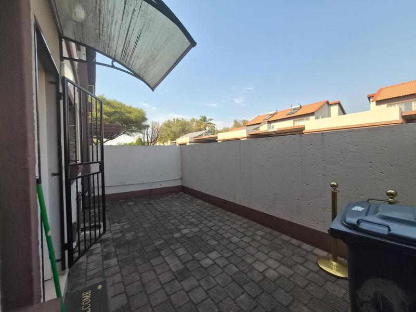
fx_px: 156
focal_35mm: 13
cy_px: 156
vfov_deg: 89.9
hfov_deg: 106.2
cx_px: 208
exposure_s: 1/610
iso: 25
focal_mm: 1.7
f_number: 2.2
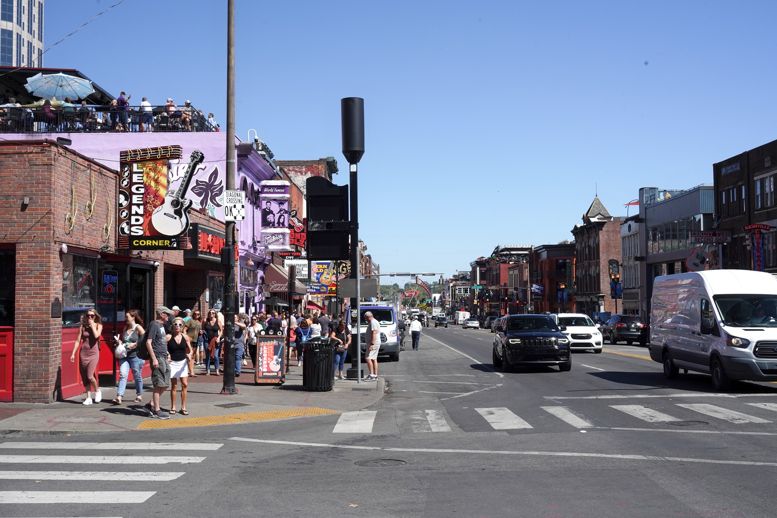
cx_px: 388
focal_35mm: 43
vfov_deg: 31.2
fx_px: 928
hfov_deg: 45.4
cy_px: 259
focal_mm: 43
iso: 400
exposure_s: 1/100
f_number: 18
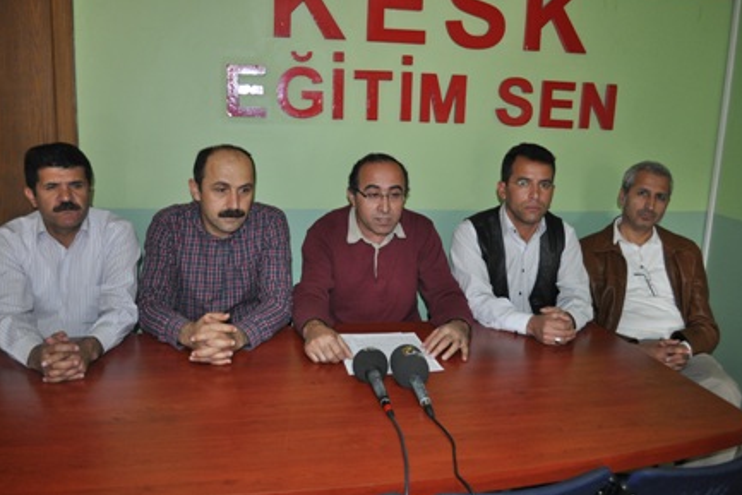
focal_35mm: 31
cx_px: 370
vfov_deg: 42.4
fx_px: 639
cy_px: 242
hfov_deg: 60.3
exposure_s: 1/60
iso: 800
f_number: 3.8
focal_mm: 20
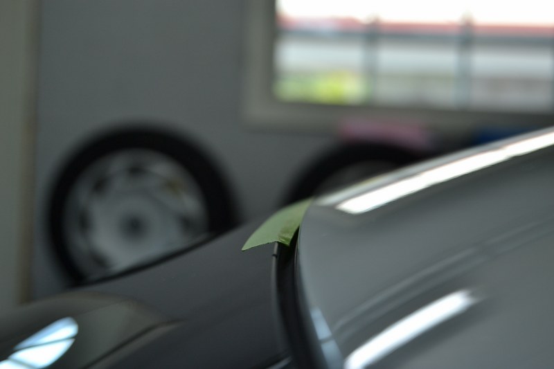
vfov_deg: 16.5
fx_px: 1269
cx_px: 277
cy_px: 184
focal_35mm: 82
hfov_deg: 24.6
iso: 250
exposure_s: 1/125
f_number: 5.6
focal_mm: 55
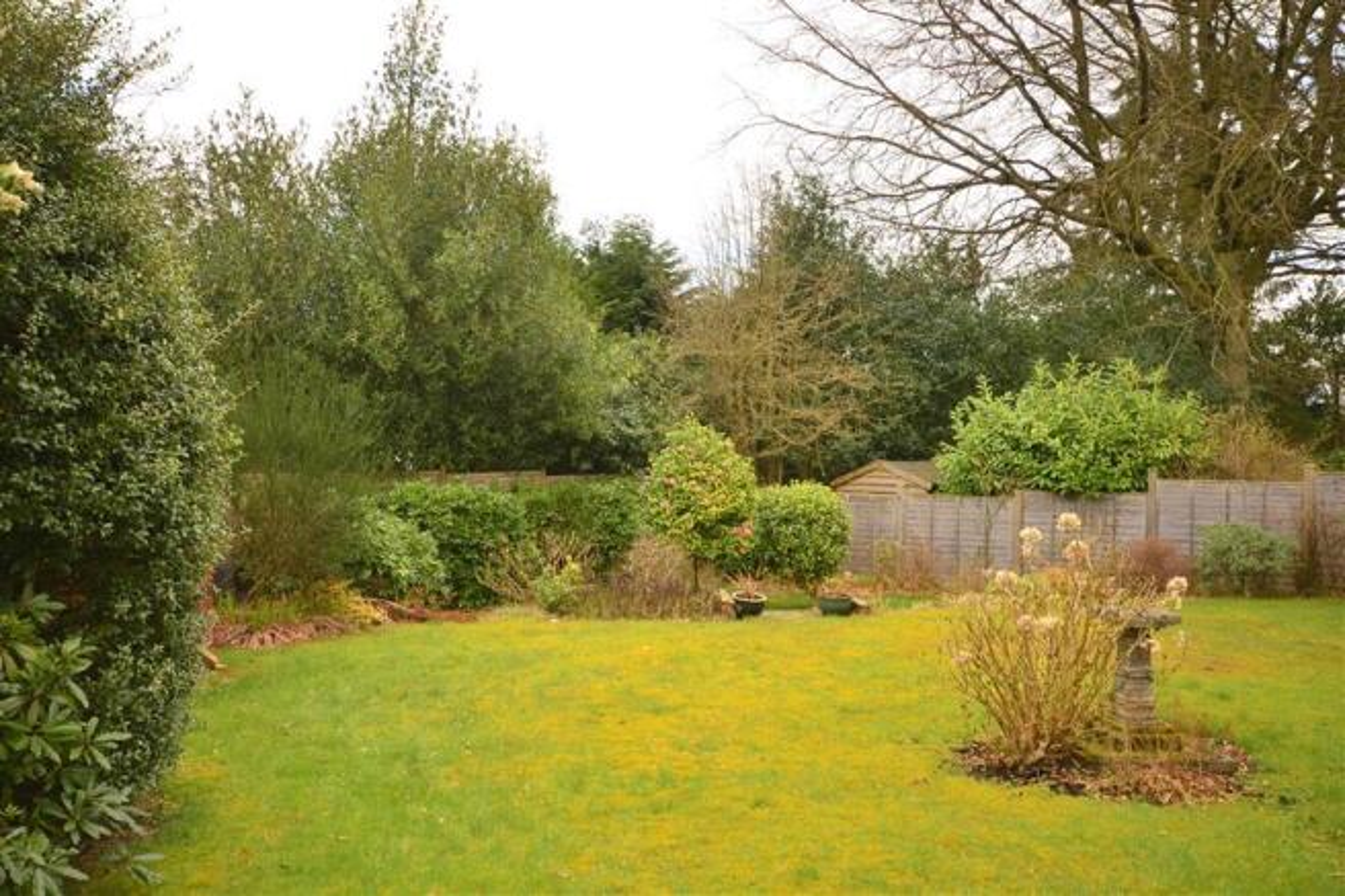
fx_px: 1120
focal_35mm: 30
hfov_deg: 61.9
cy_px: 448
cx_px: 672
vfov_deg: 43.6
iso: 400
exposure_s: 1/200
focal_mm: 20
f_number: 7.1
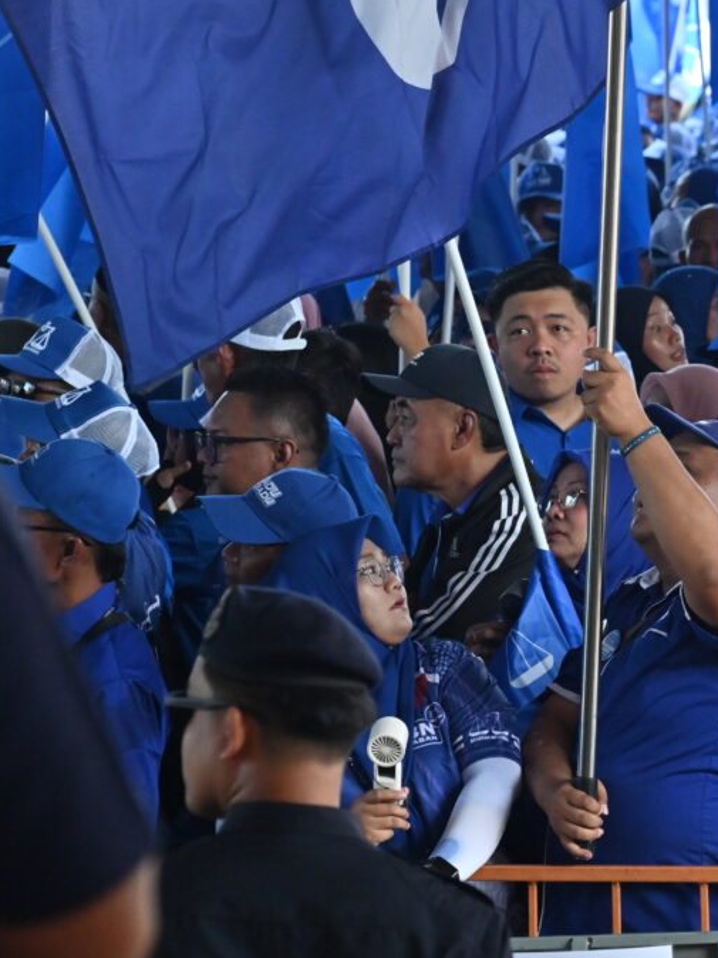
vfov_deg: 7.5
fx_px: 7278
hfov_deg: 5.6
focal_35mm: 263
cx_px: 1270
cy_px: 326
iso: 1000
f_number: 5
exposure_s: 1/640
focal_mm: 90
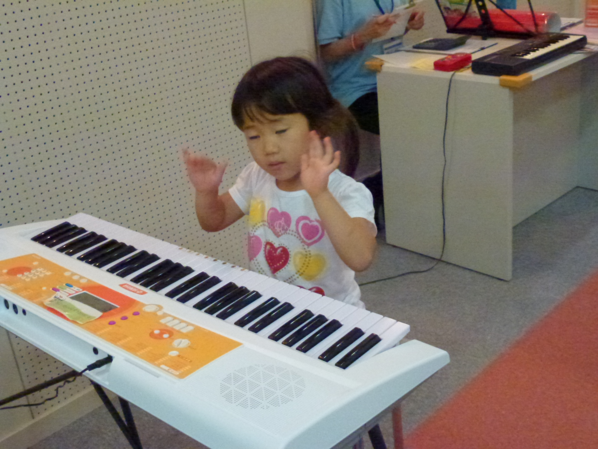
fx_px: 708
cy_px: 224
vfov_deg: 35.1
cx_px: 299
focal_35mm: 41
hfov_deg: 45.8
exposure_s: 1/80
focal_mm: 7.4
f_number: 3.9
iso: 1600
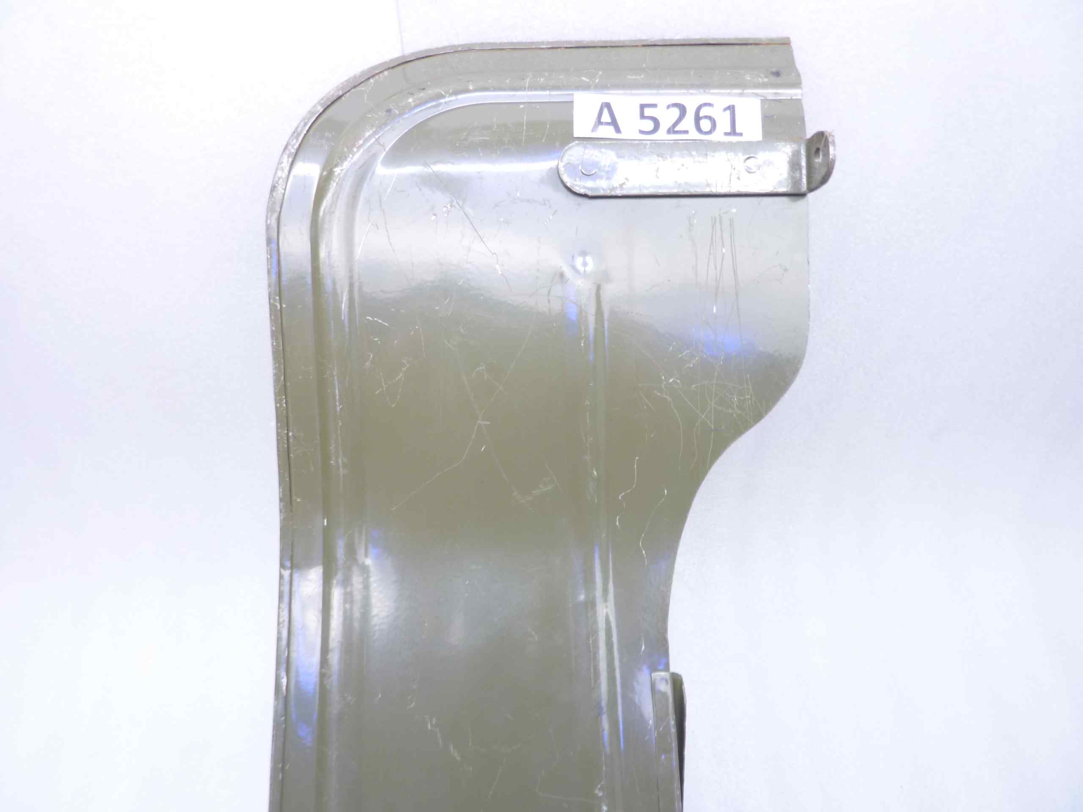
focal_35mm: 25
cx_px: 542
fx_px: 782
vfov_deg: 54.9
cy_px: 406
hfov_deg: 69.4
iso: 80
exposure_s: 1/8
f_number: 3.3
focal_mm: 4.1
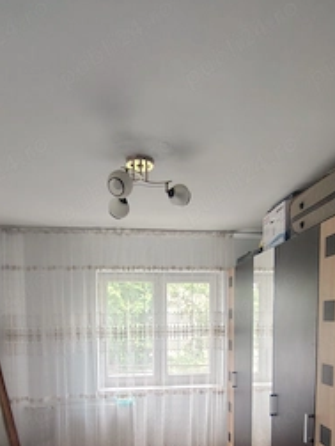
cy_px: 343
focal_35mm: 27
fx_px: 348
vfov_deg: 61.1
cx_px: 177
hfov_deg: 51.3
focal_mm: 1.42
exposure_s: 1/33.3
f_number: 2.2
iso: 226
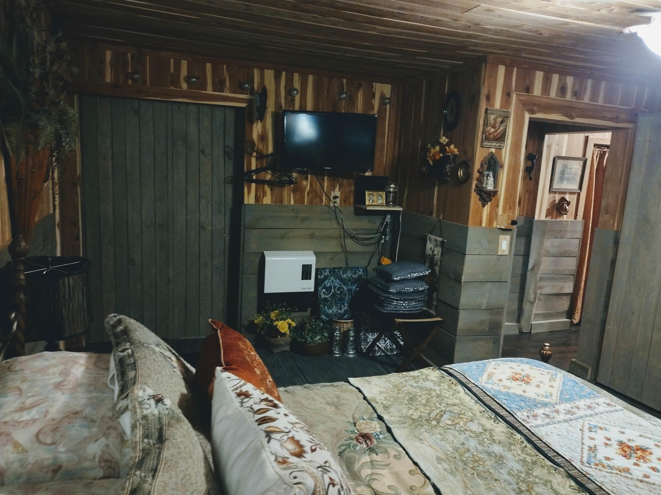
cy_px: 248
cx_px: 330
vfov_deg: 51.4
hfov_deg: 65.3
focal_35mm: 27
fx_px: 516
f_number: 1.7
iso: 1588
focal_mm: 4.71
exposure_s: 1/17.1
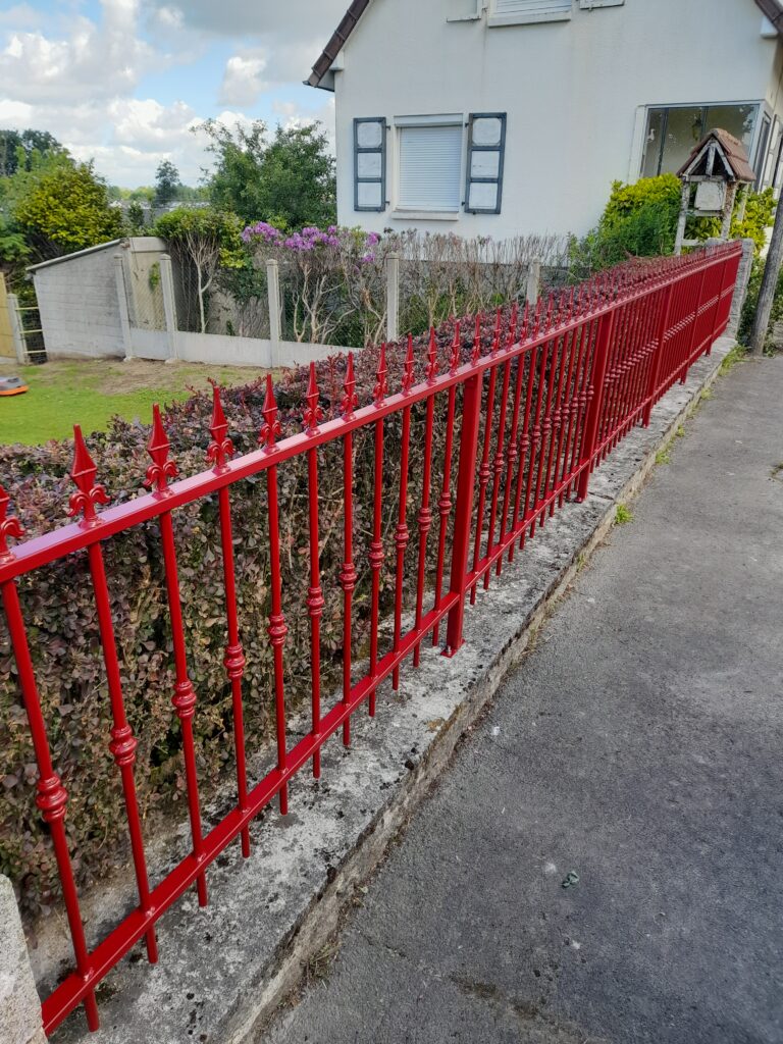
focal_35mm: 25
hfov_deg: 54.9
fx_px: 754
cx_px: 392
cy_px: 522
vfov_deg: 69.4
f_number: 2
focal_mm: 4.6
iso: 20
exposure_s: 1/100
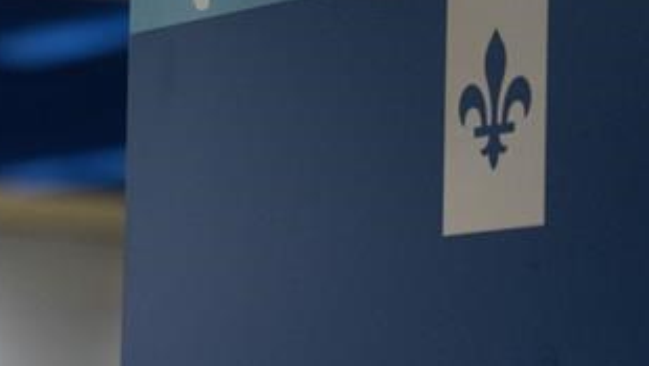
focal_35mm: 242
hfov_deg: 8.8
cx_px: -199
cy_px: 187
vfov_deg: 5.0
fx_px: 4168
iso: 2500
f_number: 3.2
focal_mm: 70
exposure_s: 1/250
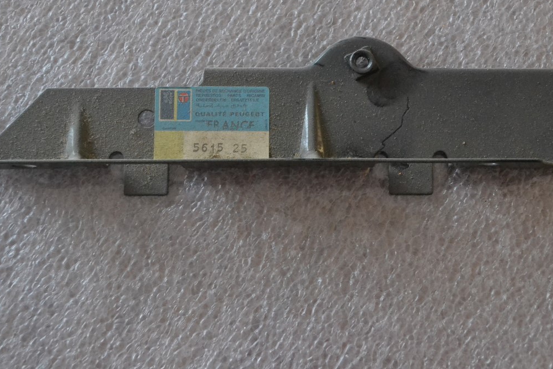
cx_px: 312
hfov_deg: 28.5
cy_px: 123
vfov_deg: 19.2
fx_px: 1086
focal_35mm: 71
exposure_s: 1/25
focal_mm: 35
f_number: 5
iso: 3200
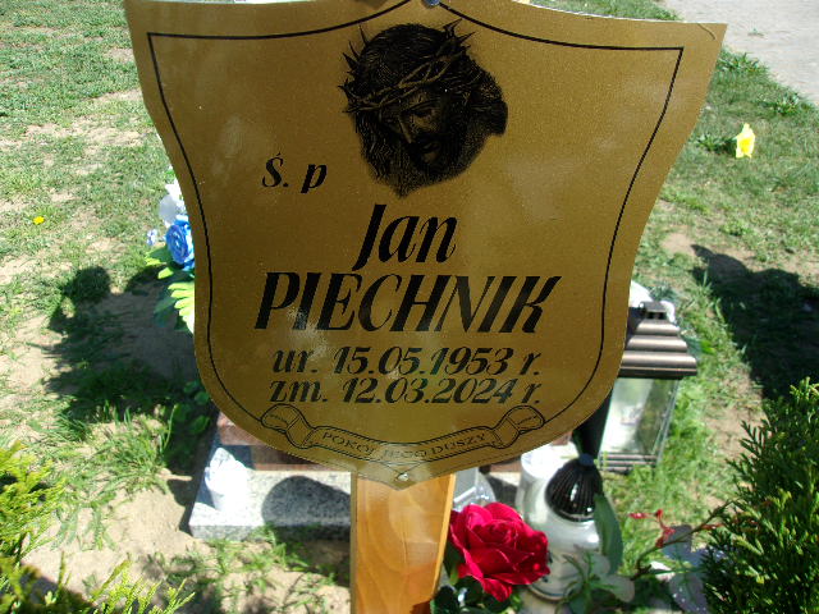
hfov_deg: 65.3
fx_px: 639
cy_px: 307
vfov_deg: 51.4
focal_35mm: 27
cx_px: 410
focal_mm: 4.9
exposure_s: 1/52
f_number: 10.4
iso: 80
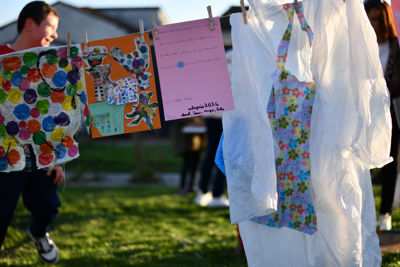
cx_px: 200
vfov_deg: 22.6
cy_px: 134
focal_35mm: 60
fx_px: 667
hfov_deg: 33.4
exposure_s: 1/5000
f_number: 1.8
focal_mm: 50
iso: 320
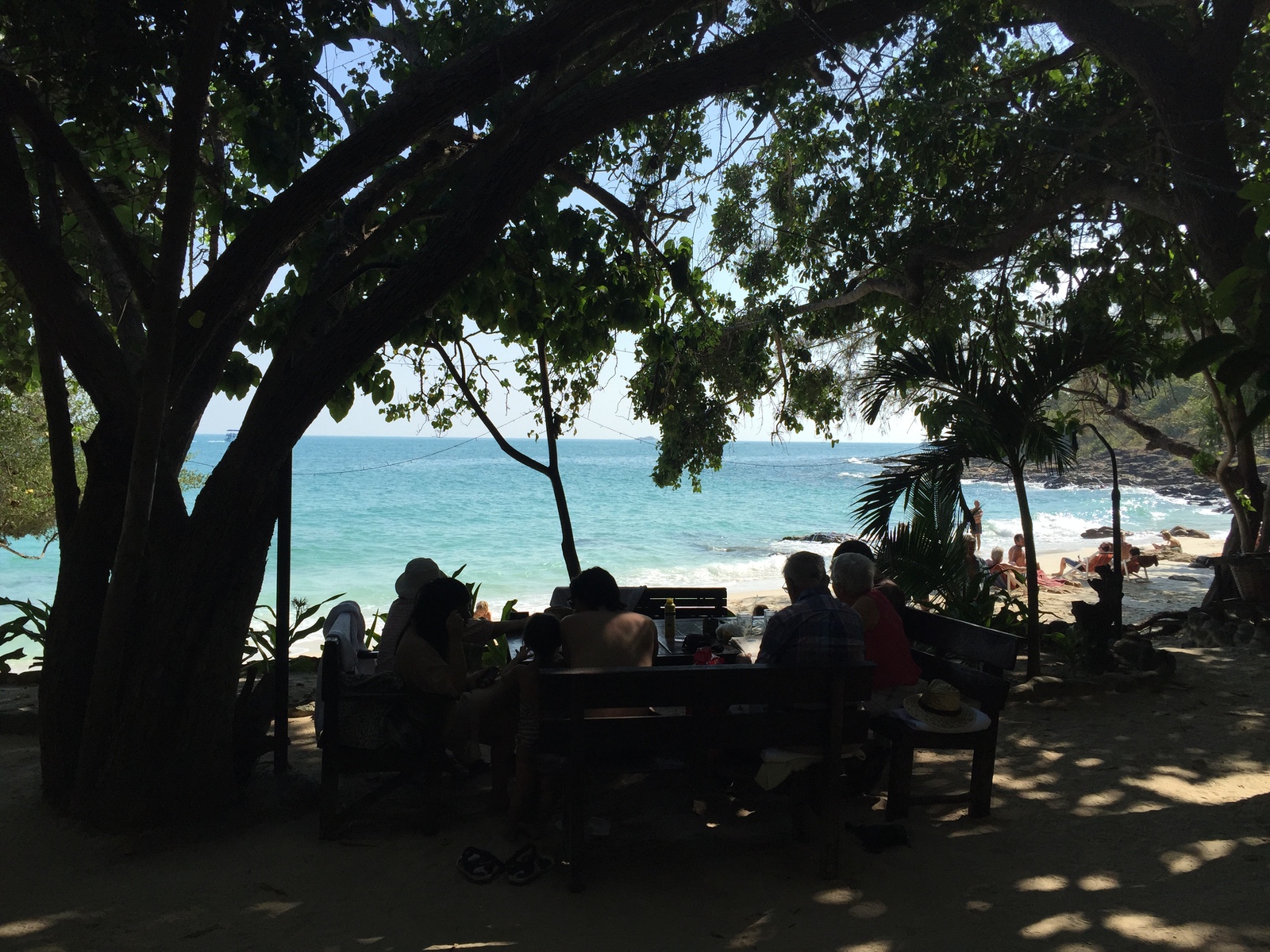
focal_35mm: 29
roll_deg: -1.6
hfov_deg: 61.7
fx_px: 1064
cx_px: 635
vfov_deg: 48.2
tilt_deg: -1.9
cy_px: 476
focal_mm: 4.15
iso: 32
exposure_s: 1/1799
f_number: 2.2
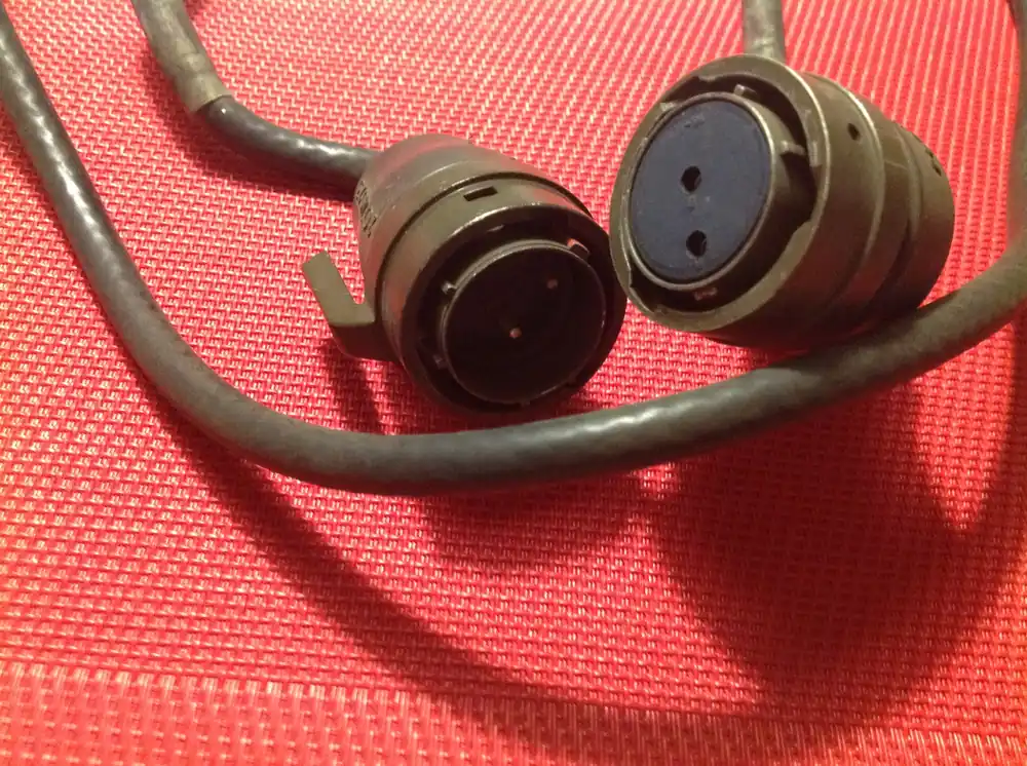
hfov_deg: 52.7
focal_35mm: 35
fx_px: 1036
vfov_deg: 40.6
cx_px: 514
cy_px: 383
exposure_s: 1/15
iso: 500
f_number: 2.4
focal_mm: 4.28
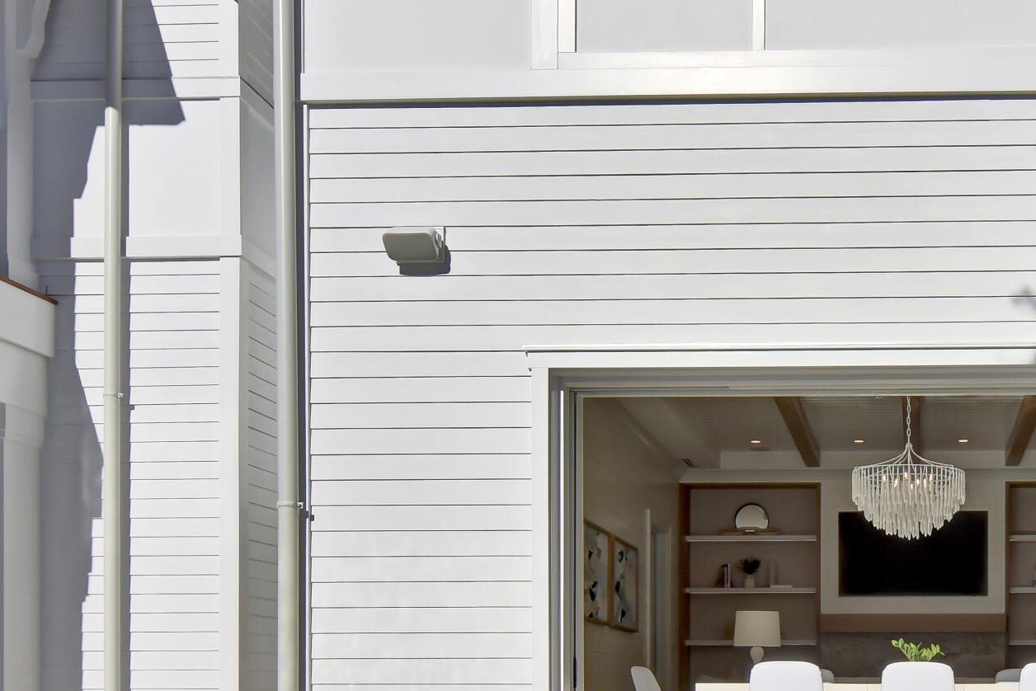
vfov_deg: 30.3
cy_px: 578
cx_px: 872
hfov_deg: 42.7
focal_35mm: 43
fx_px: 1238
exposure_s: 1/800
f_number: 8
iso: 200
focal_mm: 12
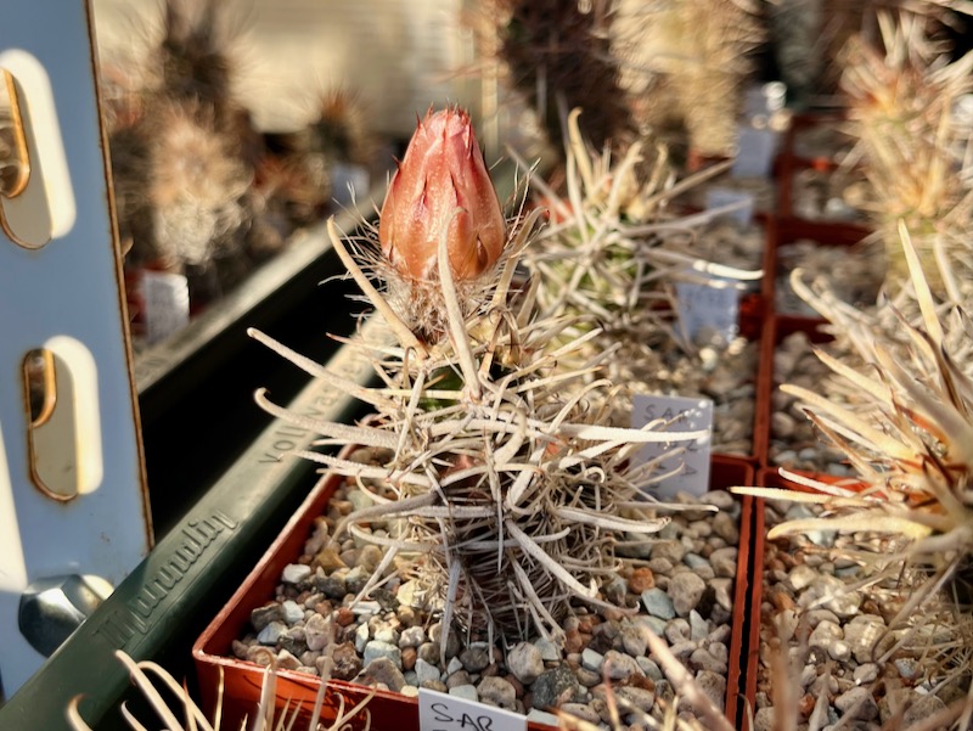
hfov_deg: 67.3
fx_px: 731
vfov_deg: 53.1
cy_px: 366
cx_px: 486
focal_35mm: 26
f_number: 1.6
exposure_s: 1/2137
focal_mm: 5.1
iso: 50
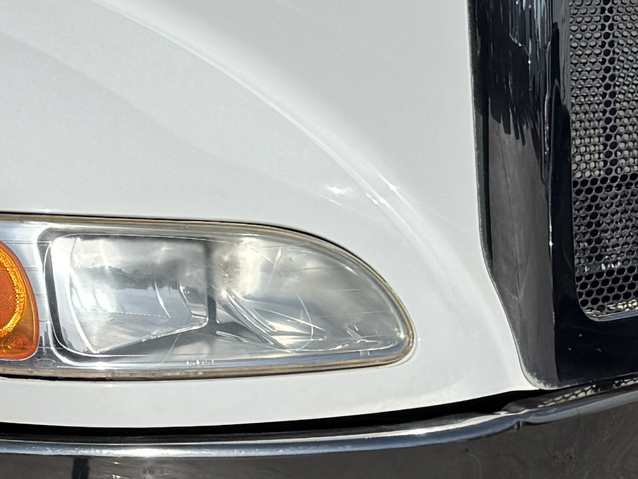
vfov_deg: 11.0
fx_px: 2489
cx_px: -553
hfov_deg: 13.0
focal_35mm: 135
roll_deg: -1.4
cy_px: 130
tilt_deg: -4.3
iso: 80
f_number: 1.78
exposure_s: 1/12346
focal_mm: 6.76
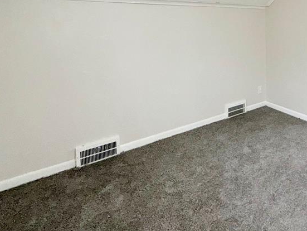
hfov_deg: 61.5
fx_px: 231
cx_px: 247
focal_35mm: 26
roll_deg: +0.8
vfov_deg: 49.0
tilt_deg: -2.4
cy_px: 36
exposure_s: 1/120
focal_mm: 2.22
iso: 100
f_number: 2.2
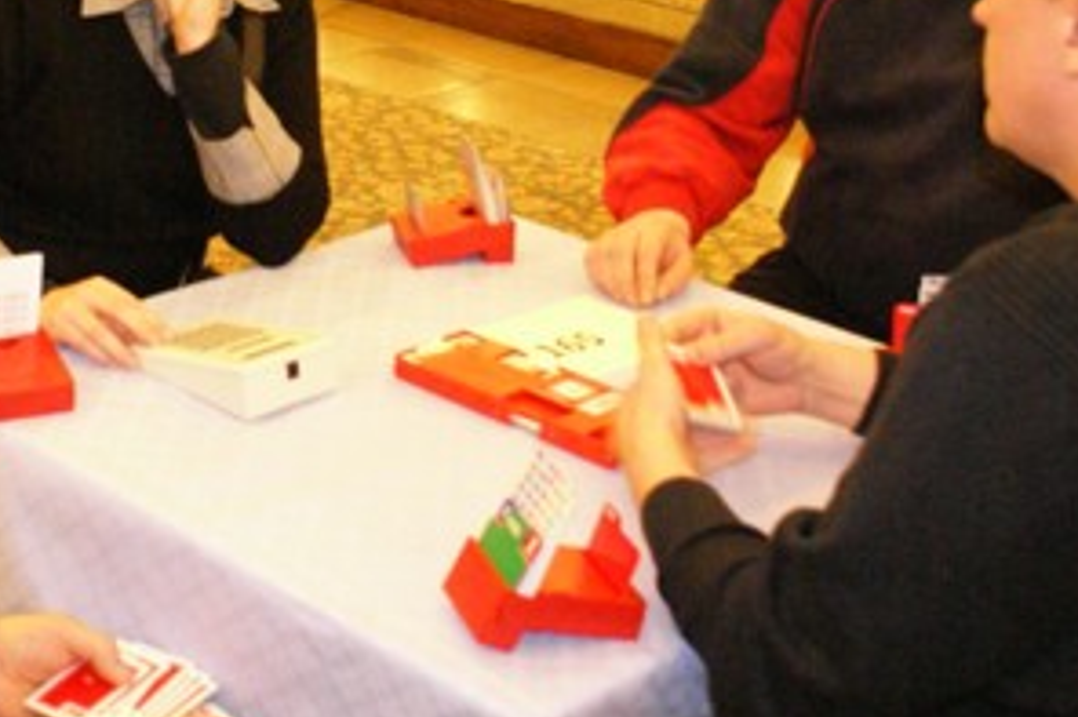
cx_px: 255
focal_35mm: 71
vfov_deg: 18.9
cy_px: 98
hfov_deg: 28.0
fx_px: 2125
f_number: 4
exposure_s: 1/20
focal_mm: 20
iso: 1600
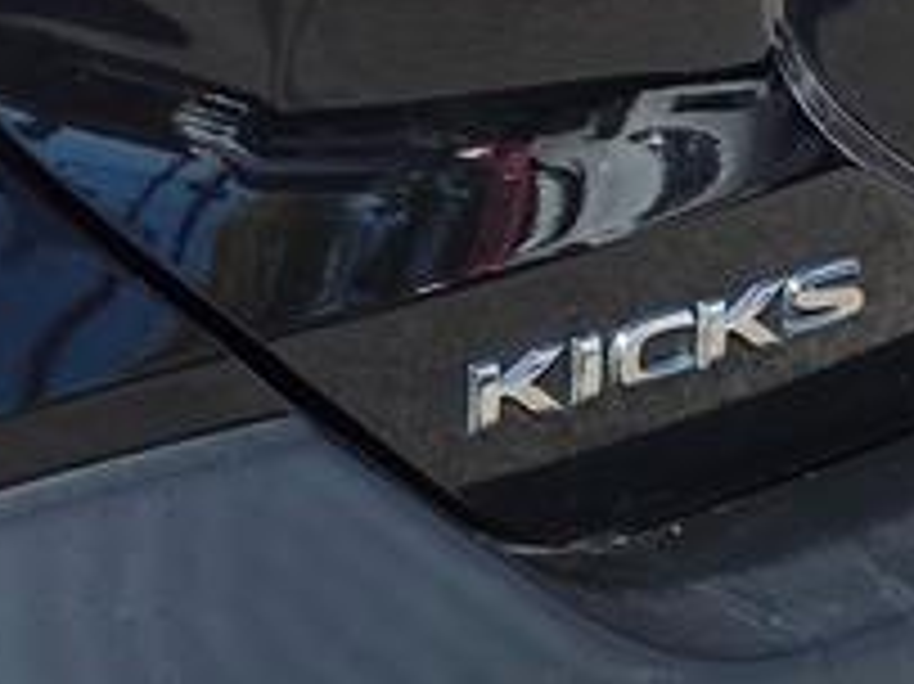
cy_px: -274
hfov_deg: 12.9
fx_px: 3826
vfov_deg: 10.0
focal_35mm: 145
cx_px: -432
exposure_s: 1/3667
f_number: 1.7
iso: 80
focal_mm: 6.3
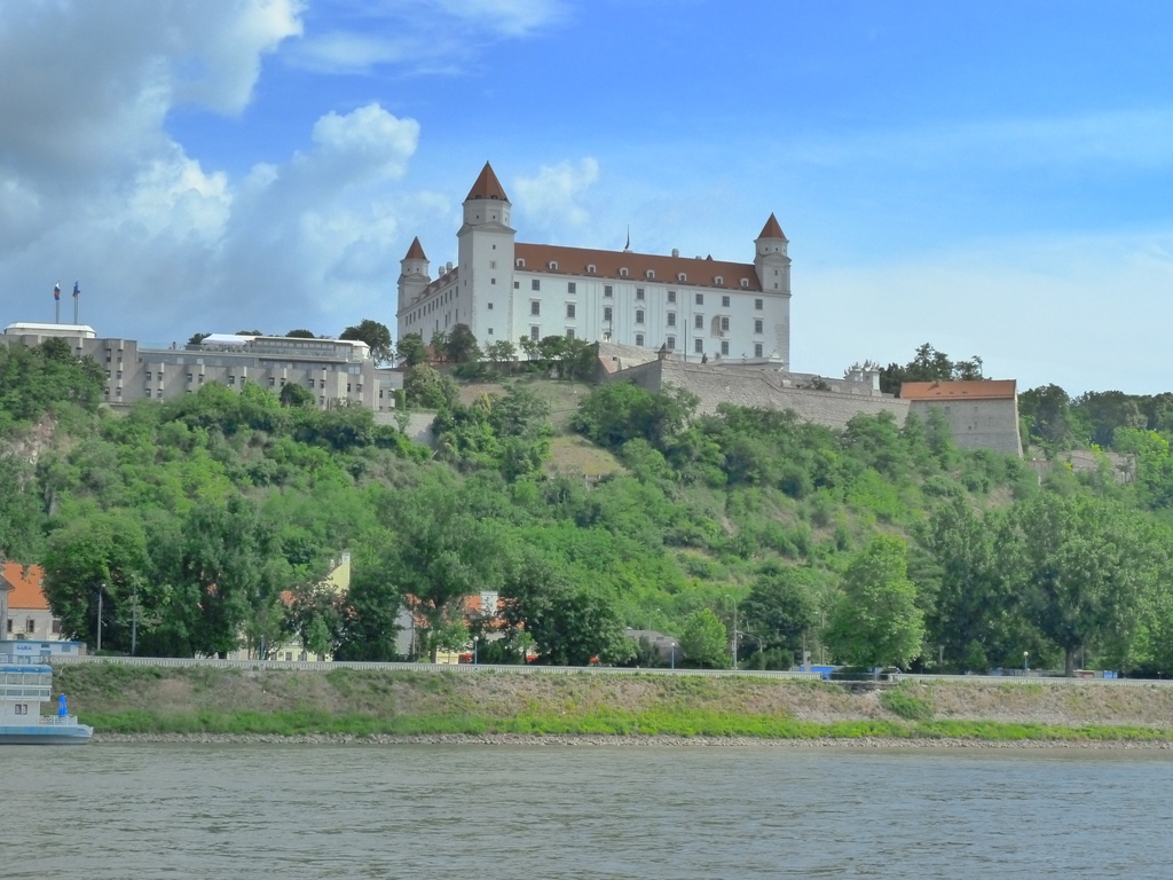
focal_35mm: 72
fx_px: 2440
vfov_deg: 20.4
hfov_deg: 27.0
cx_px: 586
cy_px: 440
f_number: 5.6
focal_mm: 11.9
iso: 400
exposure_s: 1/500
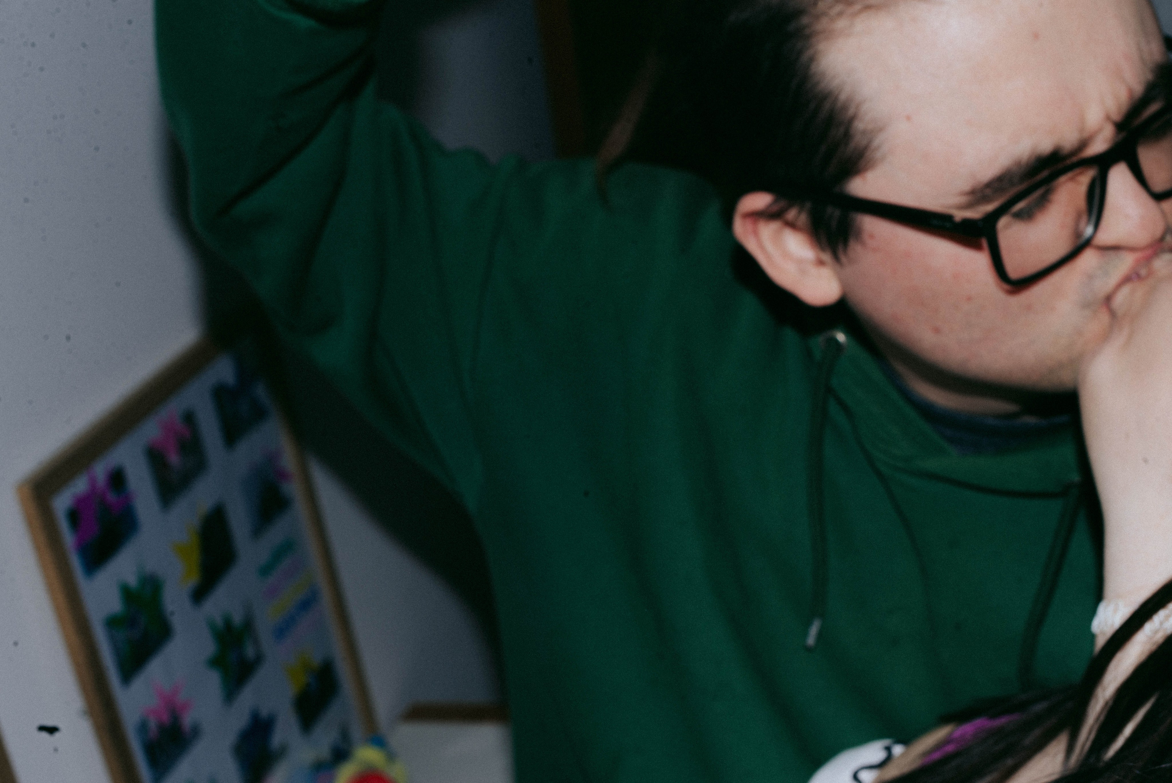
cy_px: 392
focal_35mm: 50
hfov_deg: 39.6
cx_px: 586
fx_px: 1628
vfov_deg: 27.0
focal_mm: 50
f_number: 14
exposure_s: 1
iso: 125
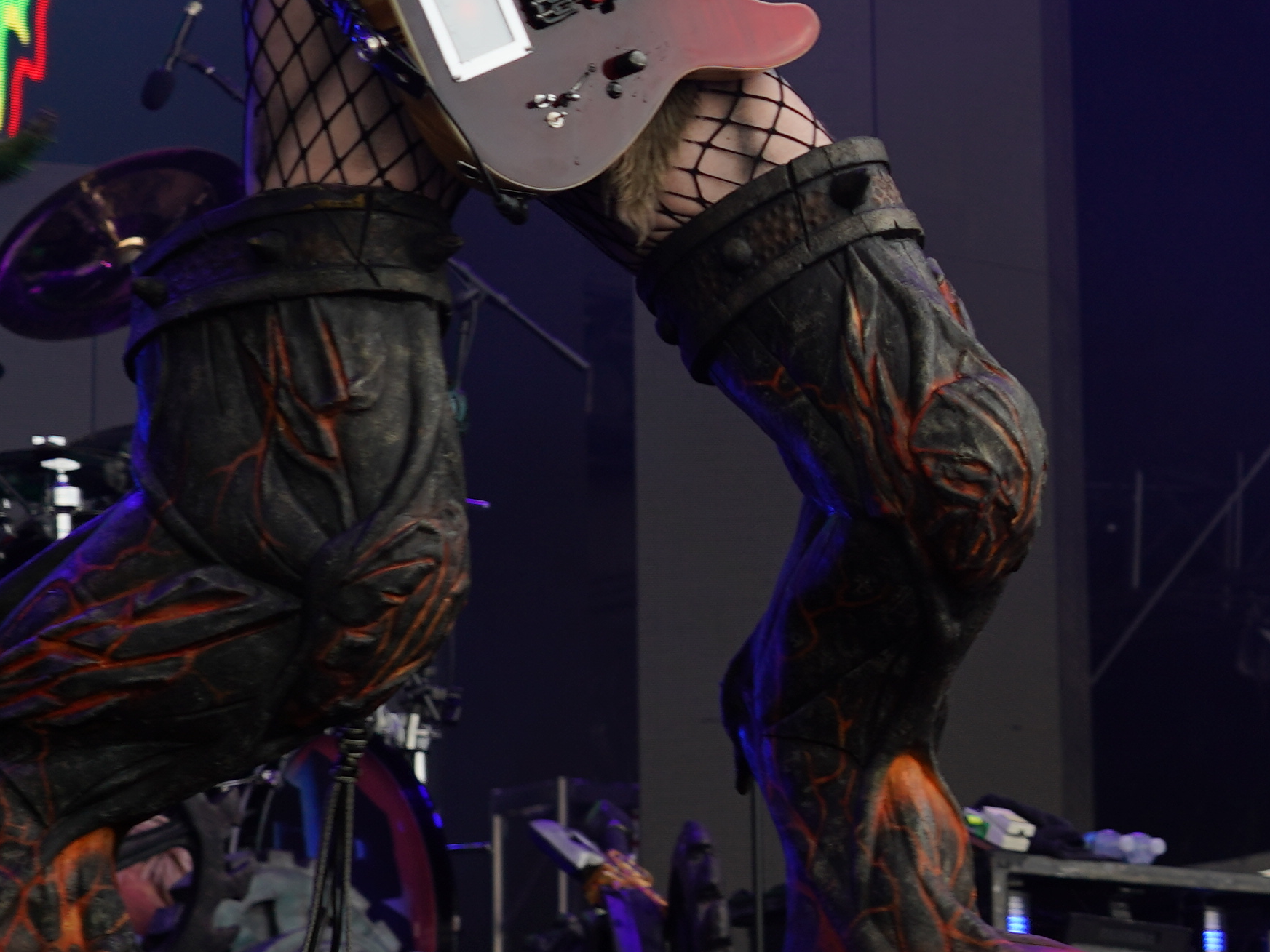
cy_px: 74
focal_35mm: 162
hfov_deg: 11.7
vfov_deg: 9.1
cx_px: 1911
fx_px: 5944
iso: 100
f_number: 5
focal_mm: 49
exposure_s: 1/80
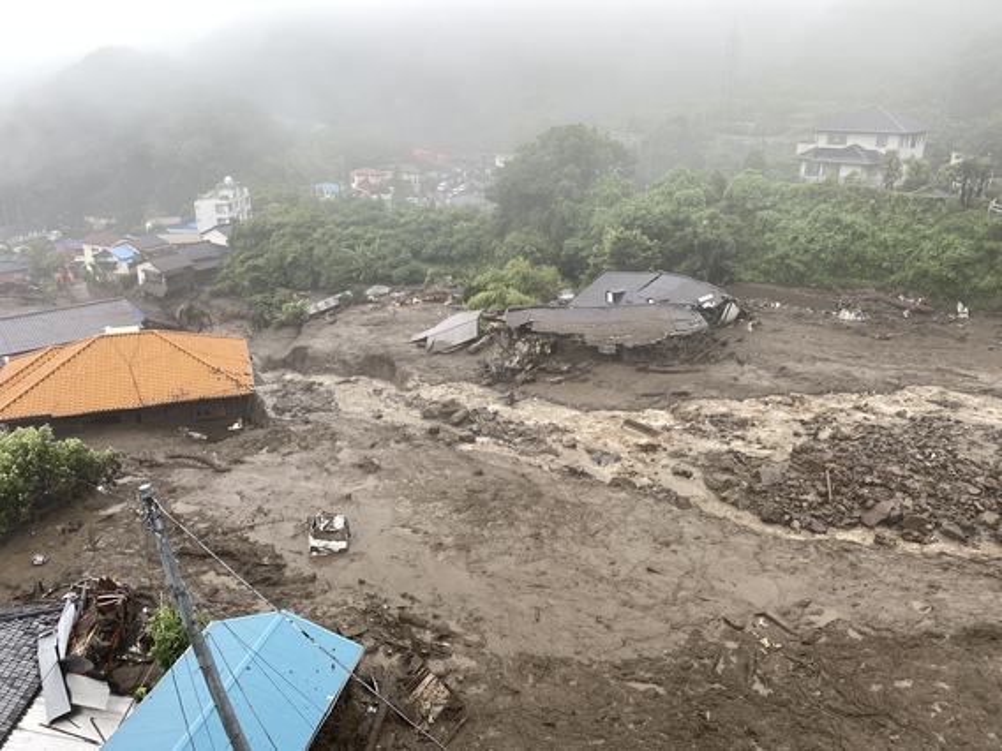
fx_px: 753
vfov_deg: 53.1
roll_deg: +0.0
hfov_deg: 67.3
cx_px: 501
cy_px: 376
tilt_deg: -21.7
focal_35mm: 26
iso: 40
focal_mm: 4.25
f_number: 1.8
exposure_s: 1/122
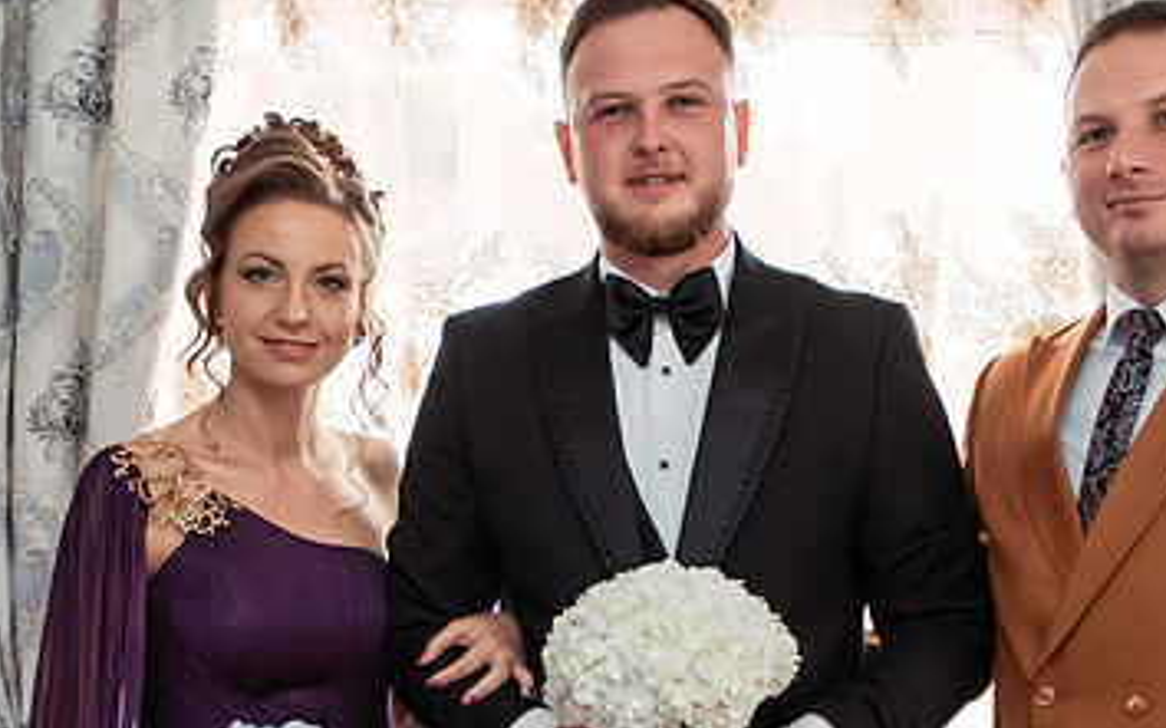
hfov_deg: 30.6
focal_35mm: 67
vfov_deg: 19.2
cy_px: 583
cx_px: 619
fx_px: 2128
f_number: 2.8
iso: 500
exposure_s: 1/250
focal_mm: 35
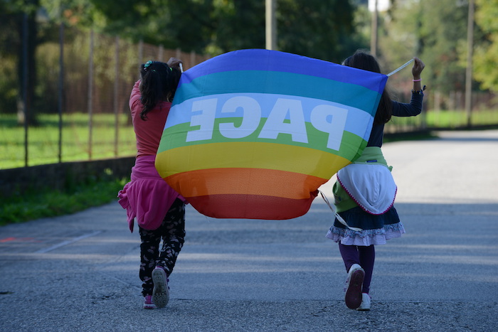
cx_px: 249
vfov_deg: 7.6
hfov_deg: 11.4
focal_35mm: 180
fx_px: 2490
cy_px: 166
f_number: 5
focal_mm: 180
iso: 500
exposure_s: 1/640
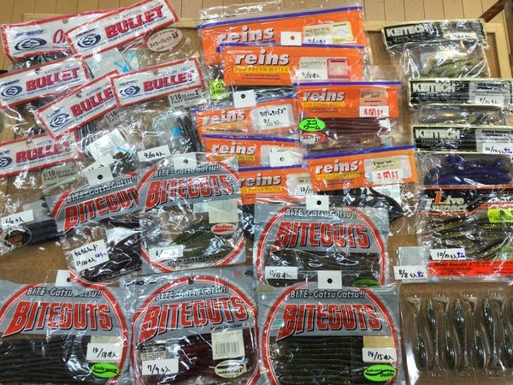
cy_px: 192
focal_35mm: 31
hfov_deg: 58.4
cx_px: 256
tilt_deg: -74.9
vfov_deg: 45.4
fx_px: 459
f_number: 2.4
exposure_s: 1/60
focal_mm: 3.3
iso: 32
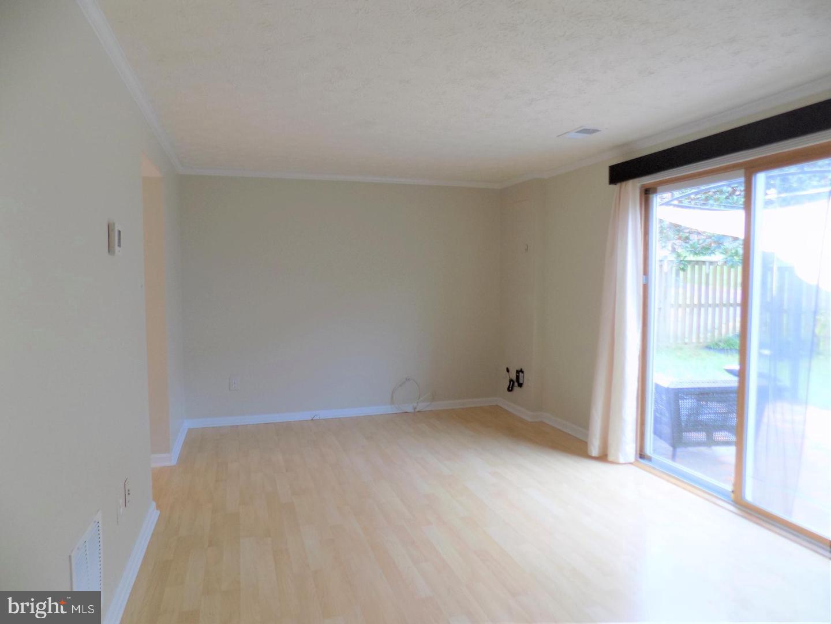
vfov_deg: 58.9
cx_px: 416
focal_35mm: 23
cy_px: 312
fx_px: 552
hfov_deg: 73.9
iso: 80
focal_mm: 4
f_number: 3.1
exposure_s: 1/30
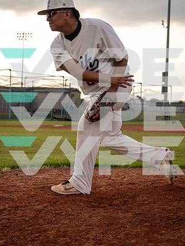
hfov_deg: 22.0
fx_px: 470
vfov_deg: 29.4
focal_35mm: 66
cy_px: 112
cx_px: 42
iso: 250
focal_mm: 40
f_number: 4
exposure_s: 1/1250
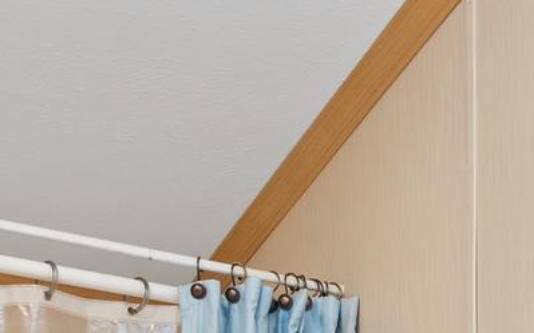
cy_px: 843
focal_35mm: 89
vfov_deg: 11.6
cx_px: 427
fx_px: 1295
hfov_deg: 23.0
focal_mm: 17
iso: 400
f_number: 6.3
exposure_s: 1/4
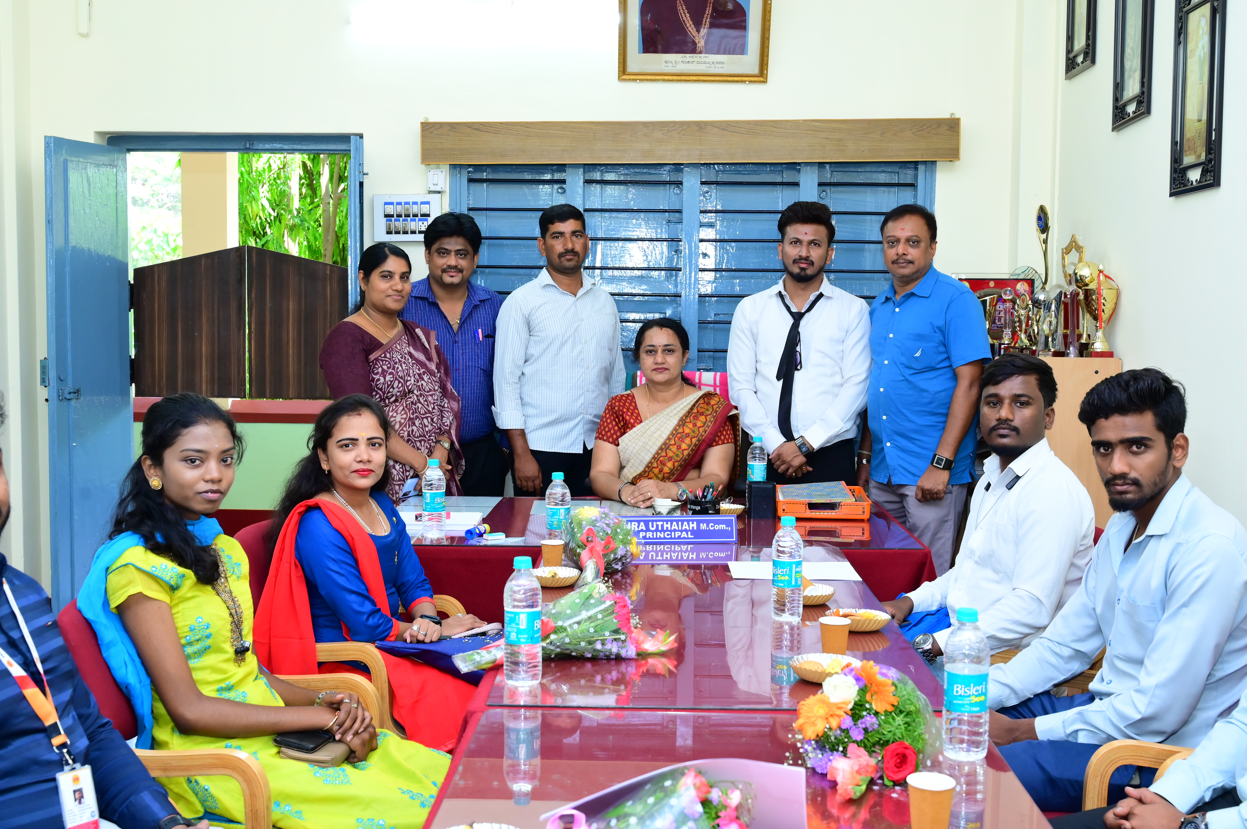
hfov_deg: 47.4
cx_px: 624
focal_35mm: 41
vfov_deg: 32.6
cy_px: 414
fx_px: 1419
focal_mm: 41
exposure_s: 1/125
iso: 2000
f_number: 7.1
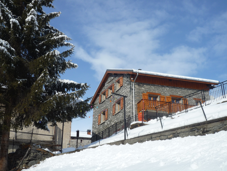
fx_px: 348
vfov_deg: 27.5
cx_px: 114
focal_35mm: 53
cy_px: 86
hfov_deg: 36.2
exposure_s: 1/800
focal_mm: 9.3
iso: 100
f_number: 5
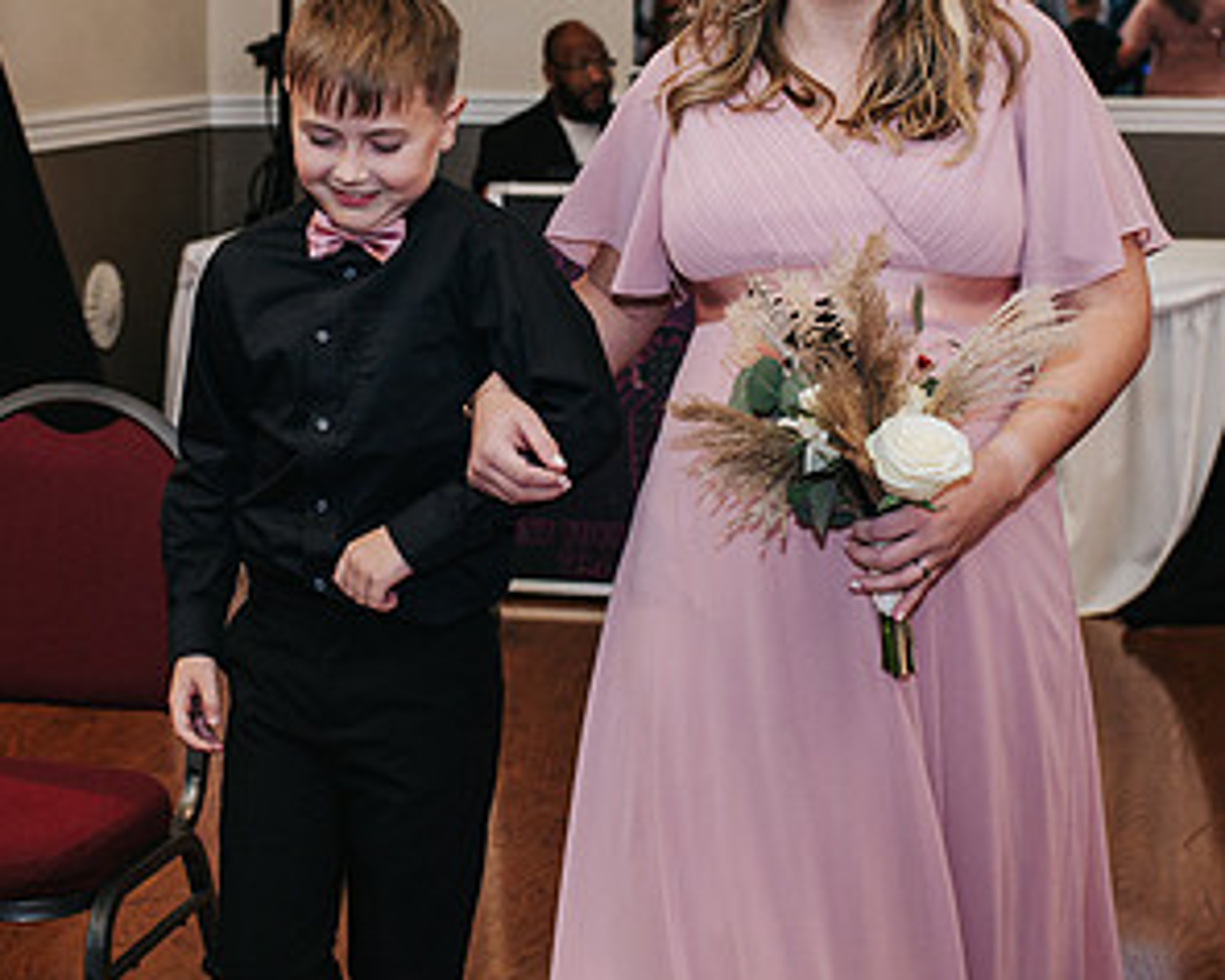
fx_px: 2974
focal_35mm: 82
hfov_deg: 23.2
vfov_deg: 18.6
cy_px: 280
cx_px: 442
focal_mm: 35
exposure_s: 1/200
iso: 800
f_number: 3.2
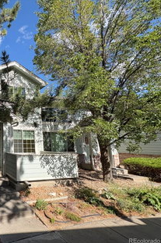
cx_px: -4
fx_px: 134
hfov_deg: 49.3
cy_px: 120
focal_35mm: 20
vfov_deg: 84.0
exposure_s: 1/868
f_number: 2.2
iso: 64
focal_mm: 2.22
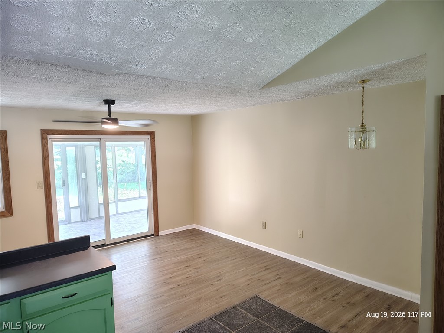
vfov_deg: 56.8
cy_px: 166
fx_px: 308
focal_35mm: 24
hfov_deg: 71.6
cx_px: 222
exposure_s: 1/60
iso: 908
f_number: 1.8
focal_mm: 5.56
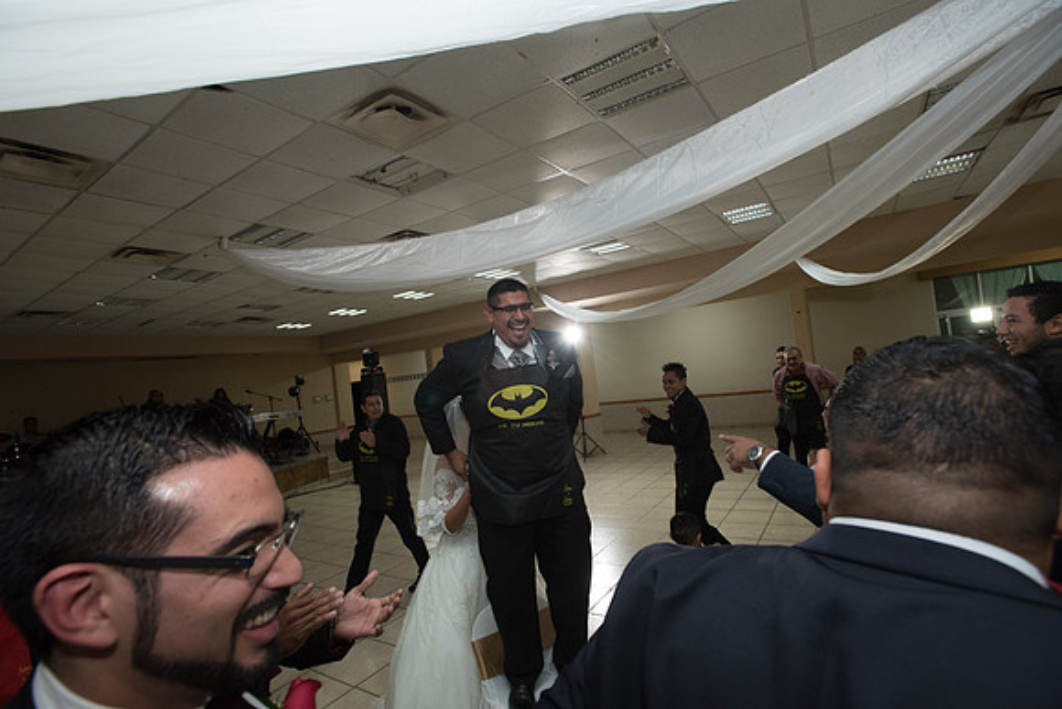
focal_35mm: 17
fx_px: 502
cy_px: 354
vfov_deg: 70.5
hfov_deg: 93.3
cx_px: 531
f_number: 4
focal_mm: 17
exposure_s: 1/100
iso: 1600
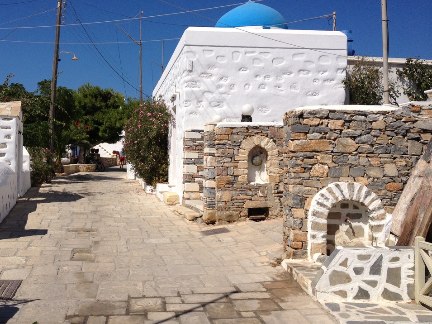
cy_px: 148
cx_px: 164
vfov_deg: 32.9
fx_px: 549
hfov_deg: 42.7
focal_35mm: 44
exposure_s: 1/3953
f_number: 2.4
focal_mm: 4.28
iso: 50
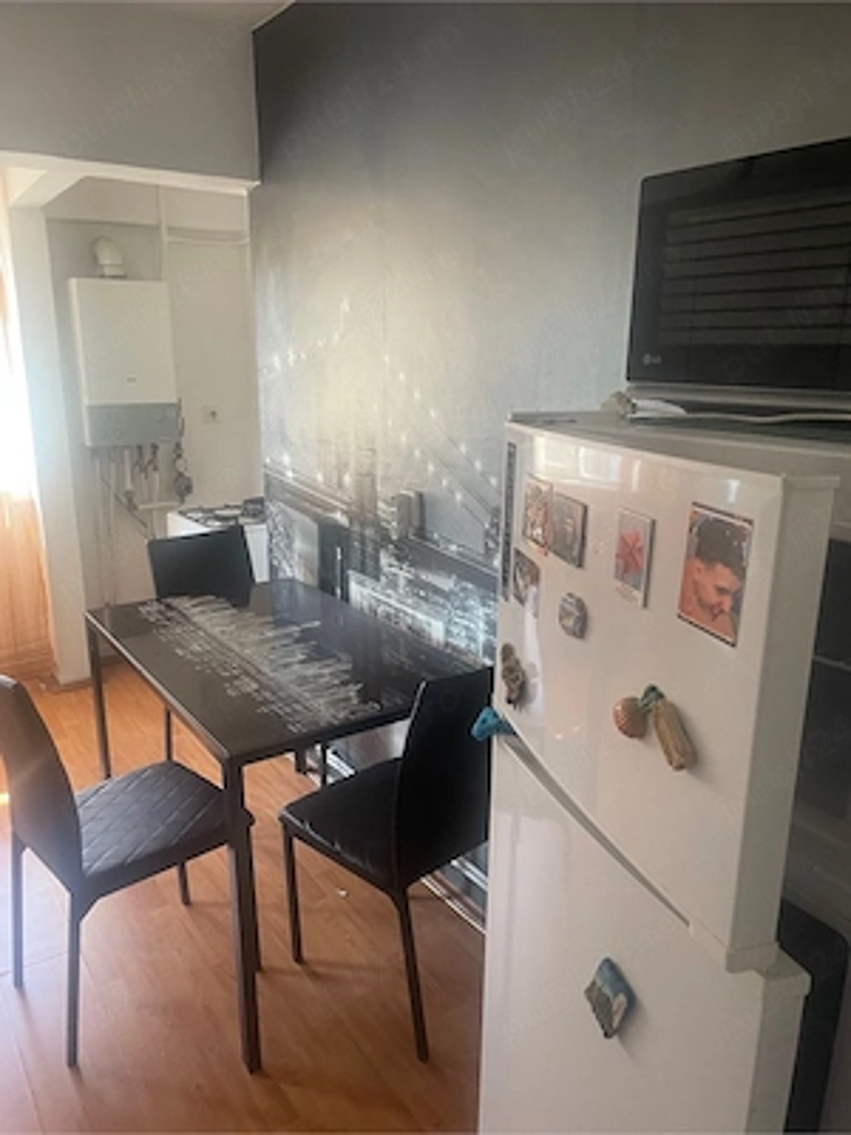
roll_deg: -0.7
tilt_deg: -14.5
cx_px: 426
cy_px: 568
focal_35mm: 26
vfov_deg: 67.3
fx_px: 852
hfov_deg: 53.1
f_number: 1.6
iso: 200
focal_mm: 4.2
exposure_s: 1/50
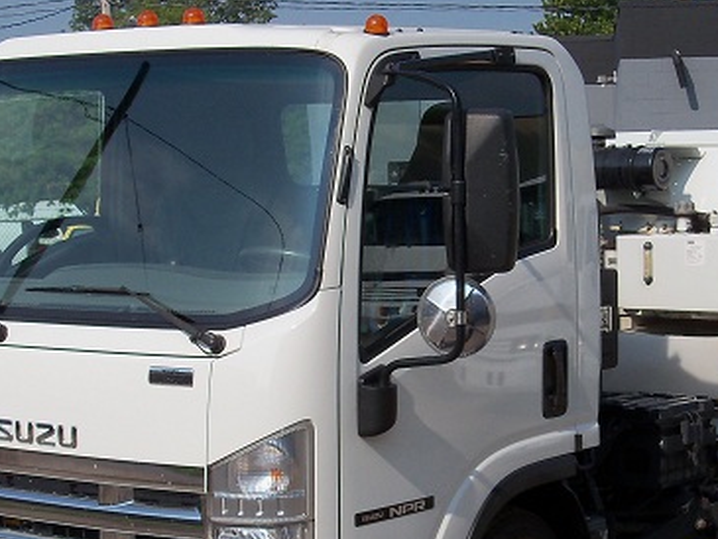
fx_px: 2075
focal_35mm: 100
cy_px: 376
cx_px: 395
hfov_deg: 19.6
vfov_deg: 14.8
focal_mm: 8.8
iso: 80
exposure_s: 1/1000
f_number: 3.8
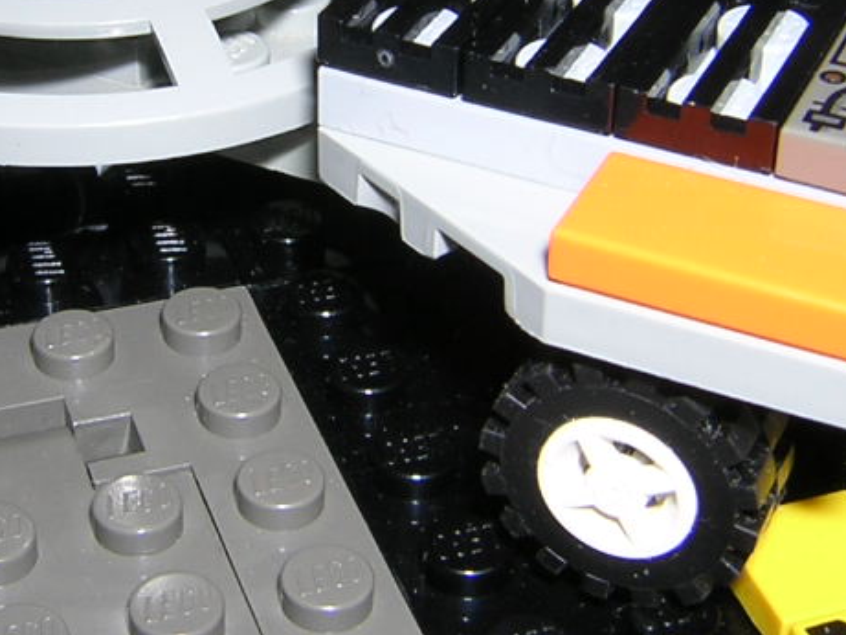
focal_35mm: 80
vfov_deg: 18.3
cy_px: 138
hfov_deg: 24.3
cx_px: 314
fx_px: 1956
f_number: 5.2
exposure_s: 1/60.1
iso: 100
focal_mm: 4.7
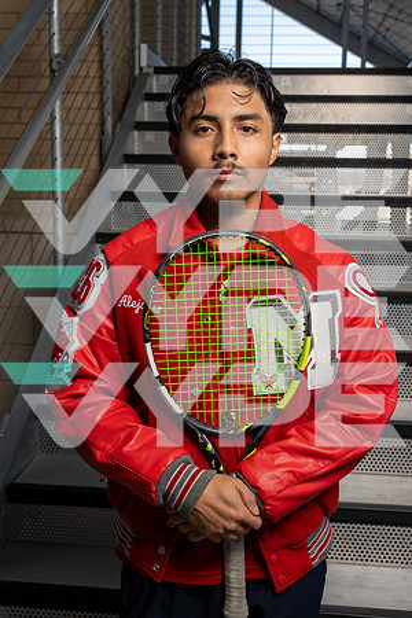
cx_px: 206
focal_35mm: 45
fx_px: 772
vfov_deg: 43.6
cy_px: 309
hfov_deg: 29.9
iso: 250
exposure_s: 1/250
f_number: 8
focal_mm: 45
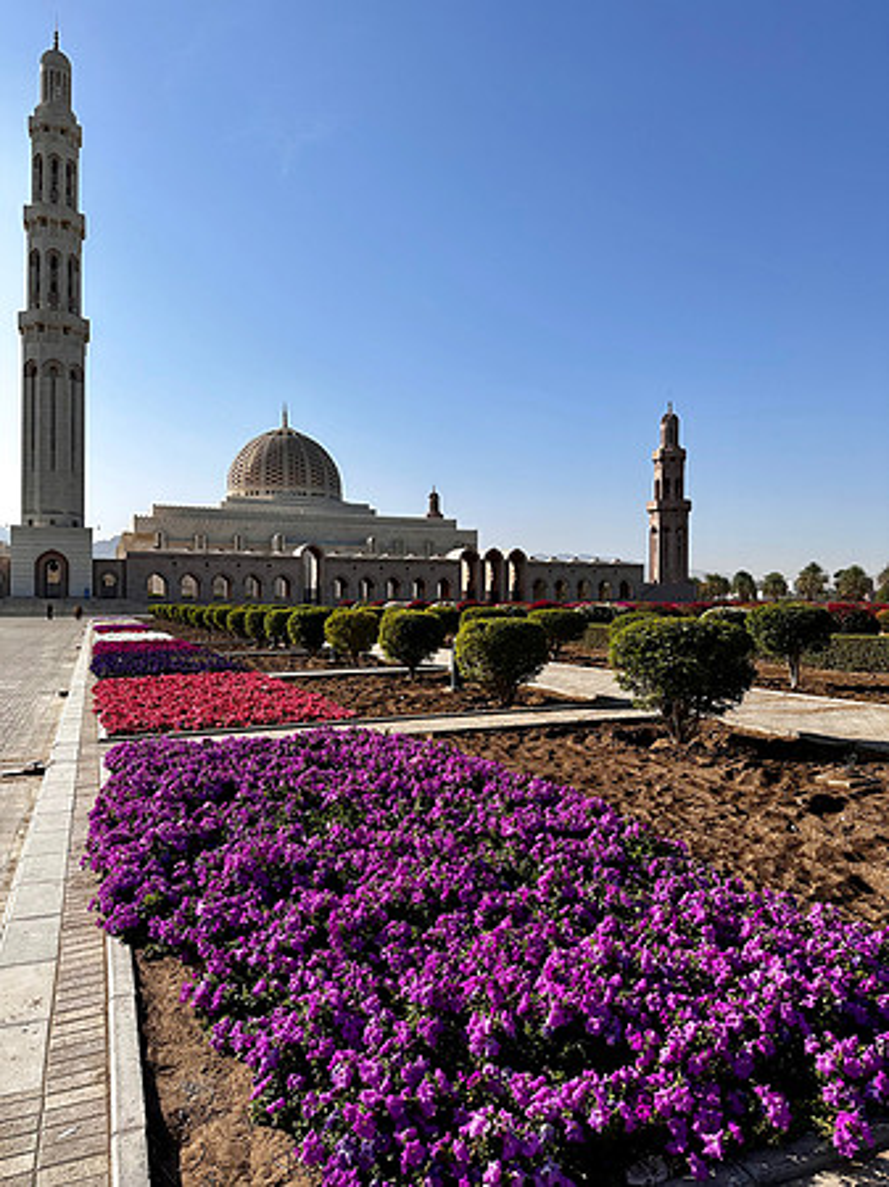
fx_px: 823
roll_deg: +0.3
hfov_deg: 56.8
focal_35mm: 24
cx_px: 444
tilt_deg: +0.0
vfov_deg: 71.6
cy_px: 594
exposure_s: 1/6211
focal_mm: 6.86
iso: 80
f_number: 1.78
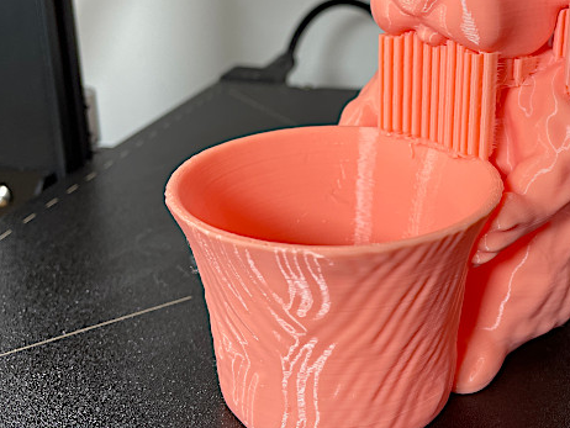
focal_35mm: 45
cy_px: 130
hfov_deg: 41.5
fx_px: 741
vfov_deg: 31.8
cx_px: 379
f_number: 1.6
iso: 80
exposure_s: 1/100
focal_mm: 4.2
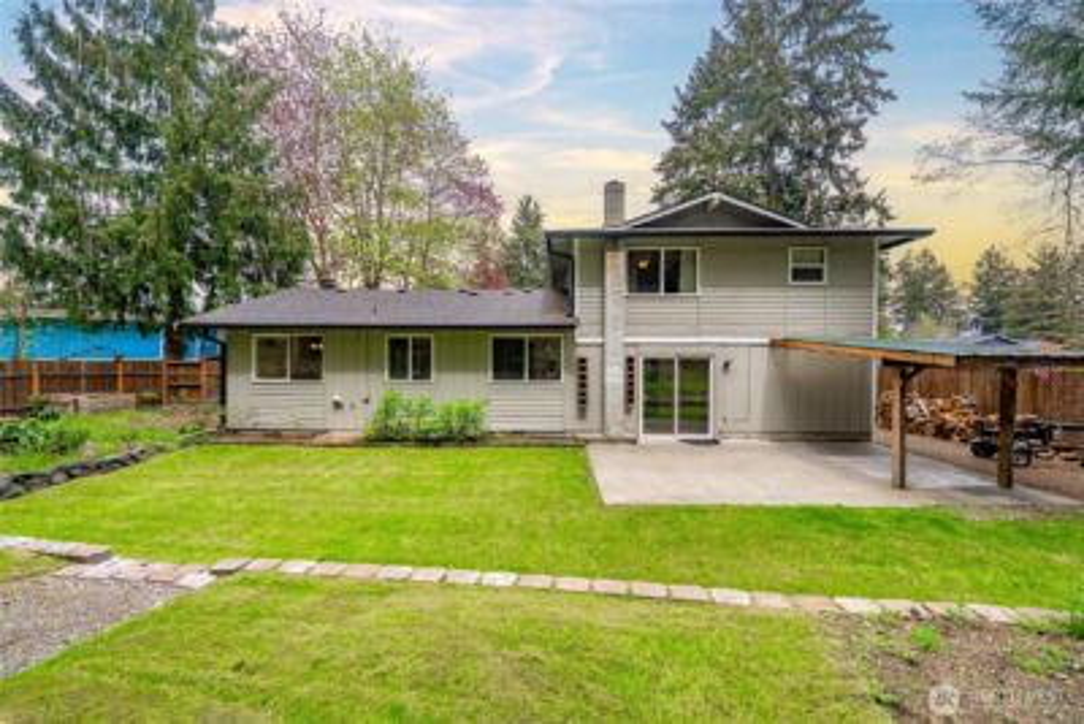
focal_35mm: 14
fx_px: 422
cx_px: 542
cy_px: 362
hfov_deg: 104.2
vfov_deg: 81.3
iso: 80
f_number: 7.1
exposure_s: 1/50
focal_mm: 14
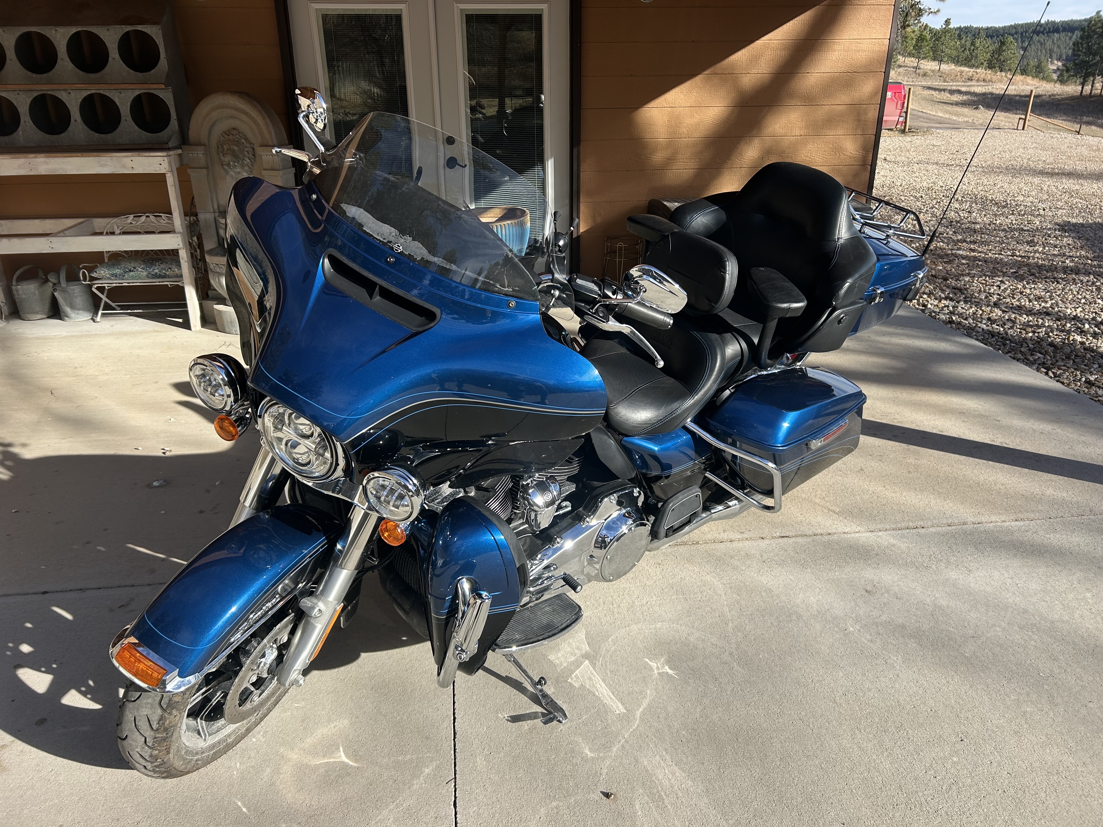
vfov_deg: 53.1
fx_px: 828
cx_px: 552
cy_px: 414
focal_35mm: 26
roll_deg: +0.6
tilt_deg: -22.8
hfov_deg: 67.3
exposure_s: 1/1934
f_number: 1.5
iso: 50
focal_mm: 5.7
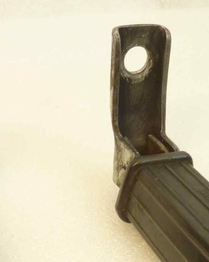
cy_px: 250
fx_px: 572
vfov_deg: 24.7
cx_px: 98
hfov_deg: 20.7
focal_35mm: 74
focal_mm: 4.1
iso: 80
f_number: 3.3
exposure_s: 1/30
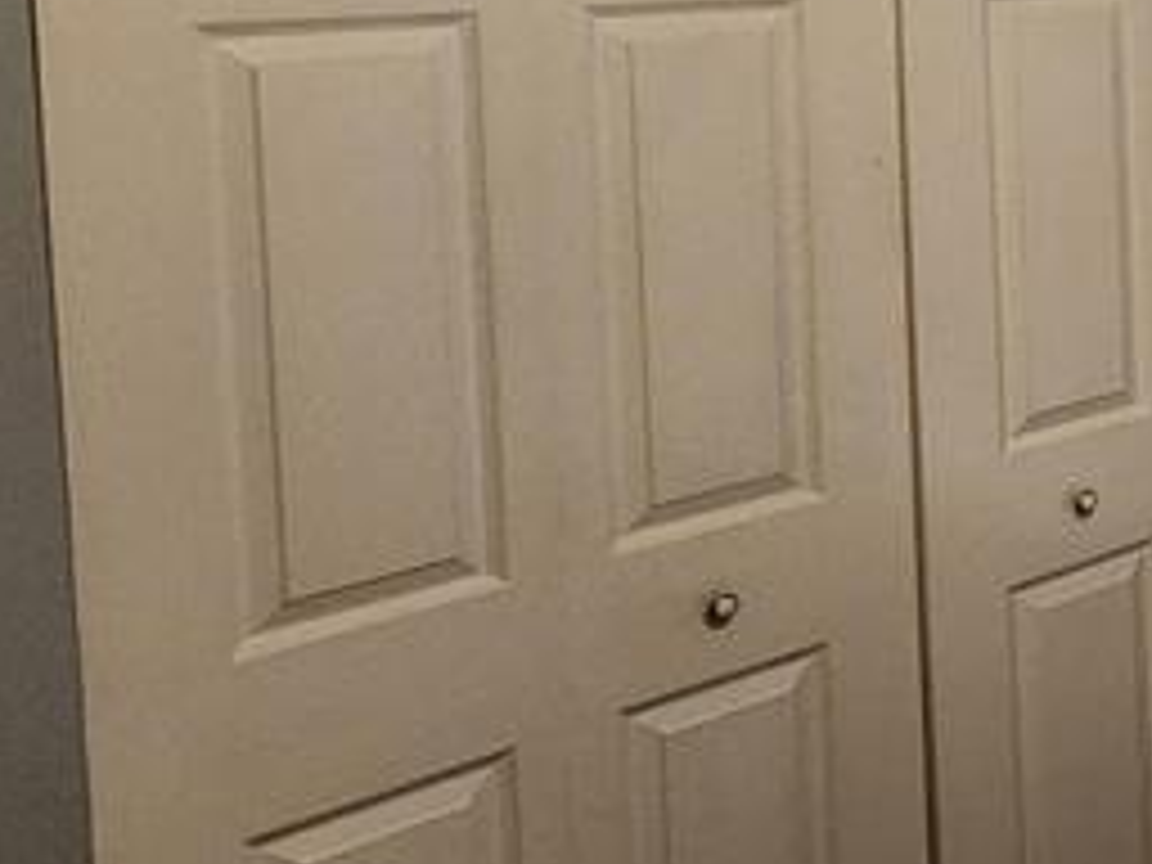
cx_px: 2142
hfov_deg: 21.3
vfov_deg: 26.5
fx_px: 1731
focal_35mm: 52
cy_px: 0
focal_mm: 2.2
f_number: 2.2
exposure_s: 1/60
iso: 320
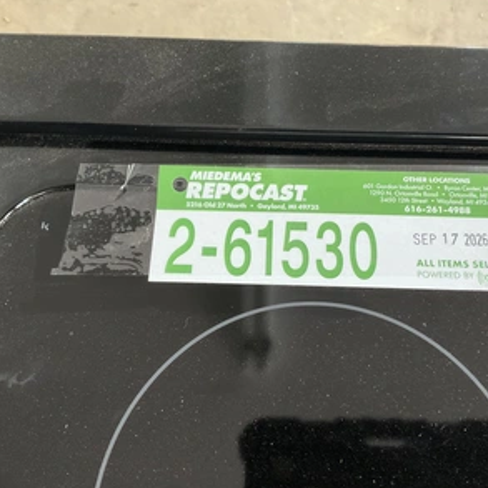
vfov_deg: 47.2
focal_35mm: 35
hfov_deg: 47.1
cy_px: 242
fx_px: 558
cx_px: 280
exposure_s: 1/44
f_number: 1.8
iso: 200
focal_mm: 3
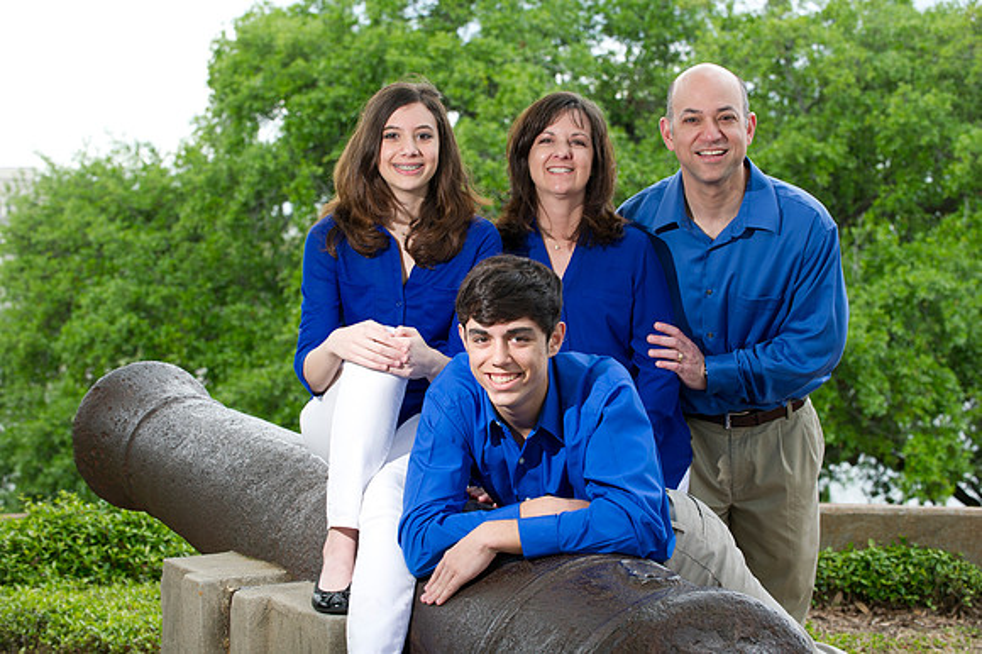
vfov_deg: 15.9
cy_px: 327
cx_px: 491
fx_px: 2344
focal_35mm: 86
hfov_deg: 23.7
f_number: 6.3
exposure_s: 1/125
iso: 320
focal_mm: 86
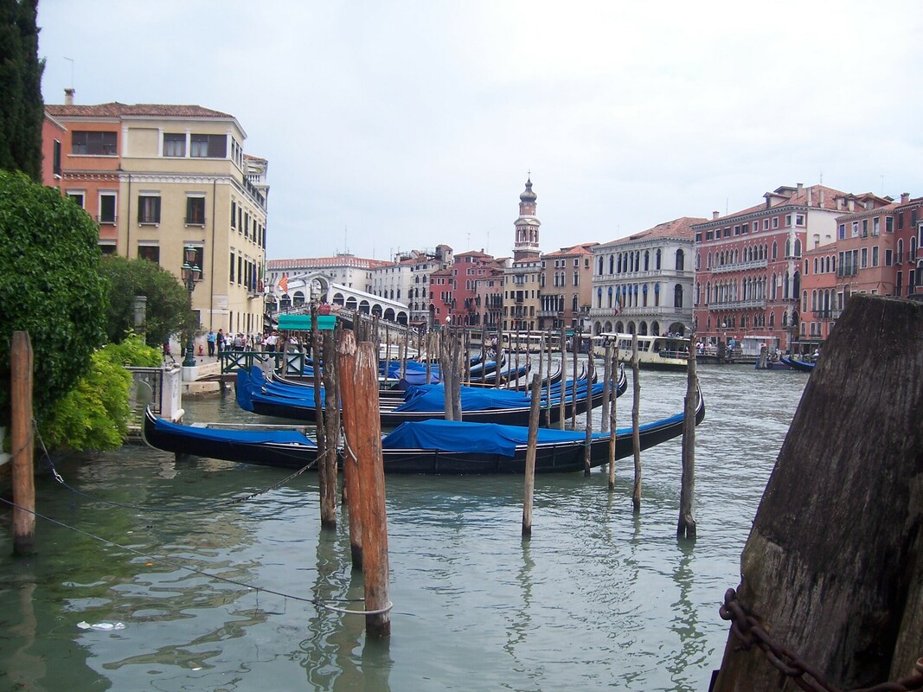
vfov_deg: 39.6
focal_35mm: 36
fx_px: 960
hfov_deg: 51.4
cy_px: 346
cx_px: 462
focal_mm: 6.2
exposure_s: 1/800
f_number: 2.8
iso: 80
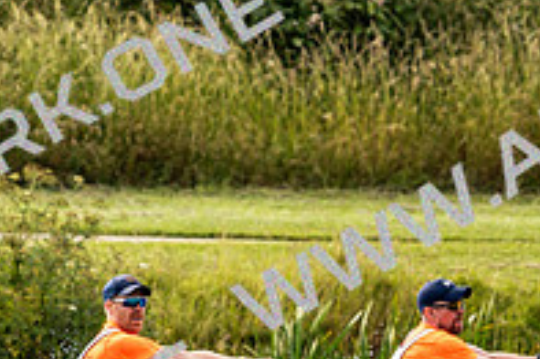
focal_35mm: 1464
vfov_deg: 0.9
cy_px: 338
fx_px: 21941
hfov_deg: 1.4
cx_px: 570
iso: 400
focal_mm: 496
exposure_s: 1/2000
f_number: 6.3
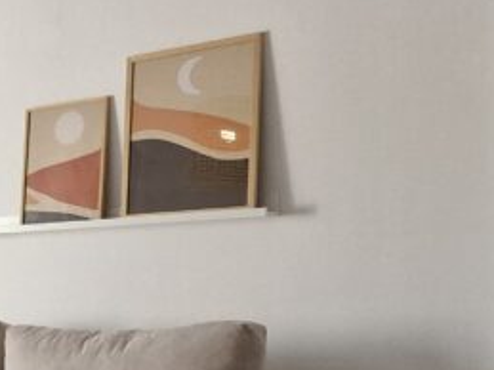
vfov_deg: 16.1
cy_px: 296
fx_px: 1298
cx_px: -435
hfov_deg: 17.1
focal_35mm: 91
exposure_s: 1/180
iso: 80
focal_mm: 6.4
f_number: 1.8
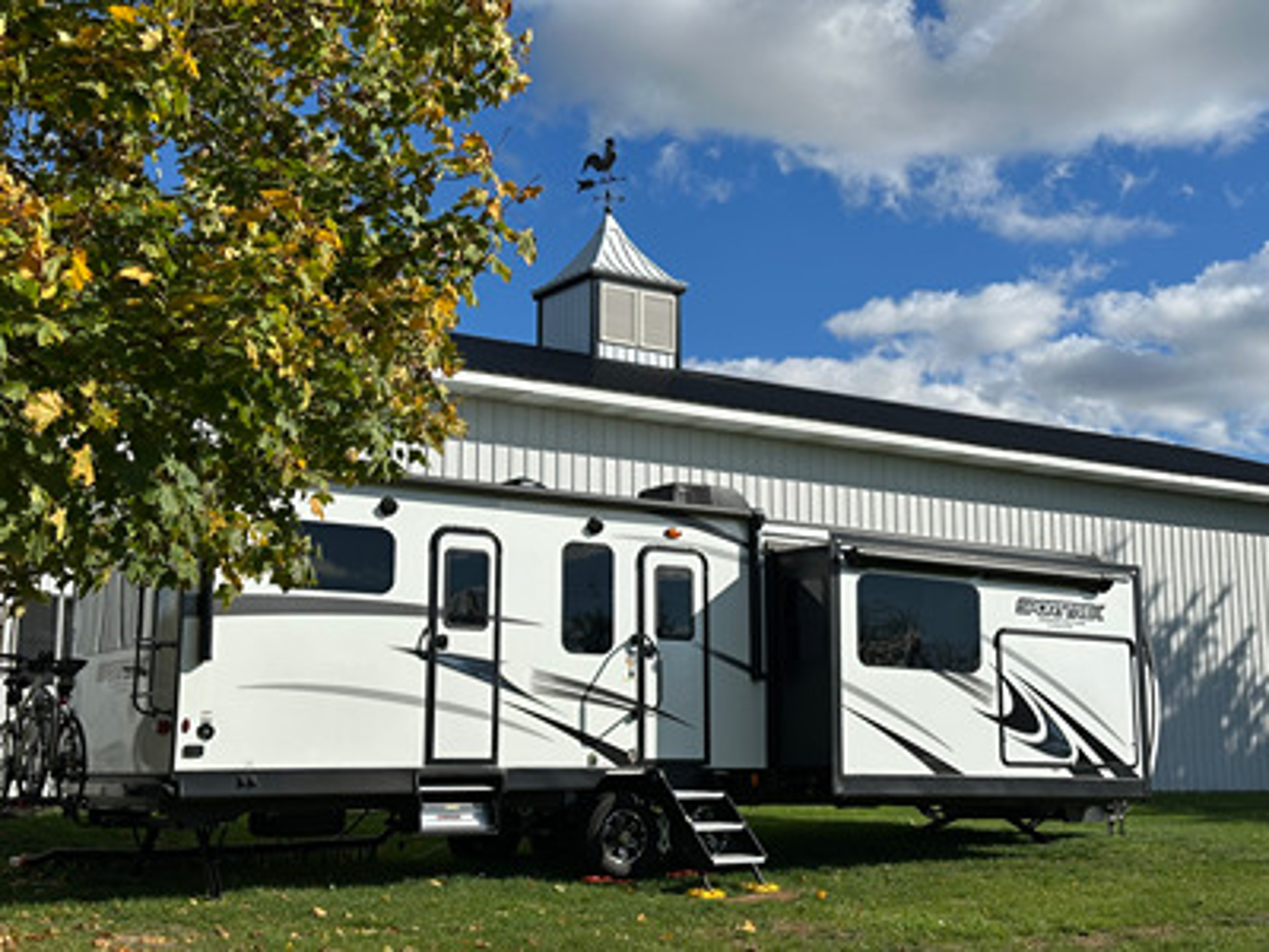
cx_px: 634
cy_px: 476
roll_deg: +0.5
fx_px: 1760
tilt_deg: +9.3
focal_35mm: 48
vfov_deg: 30.3
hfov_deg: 39.7
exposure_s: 1/7092
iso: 64
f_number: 1.78
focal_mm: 6.86
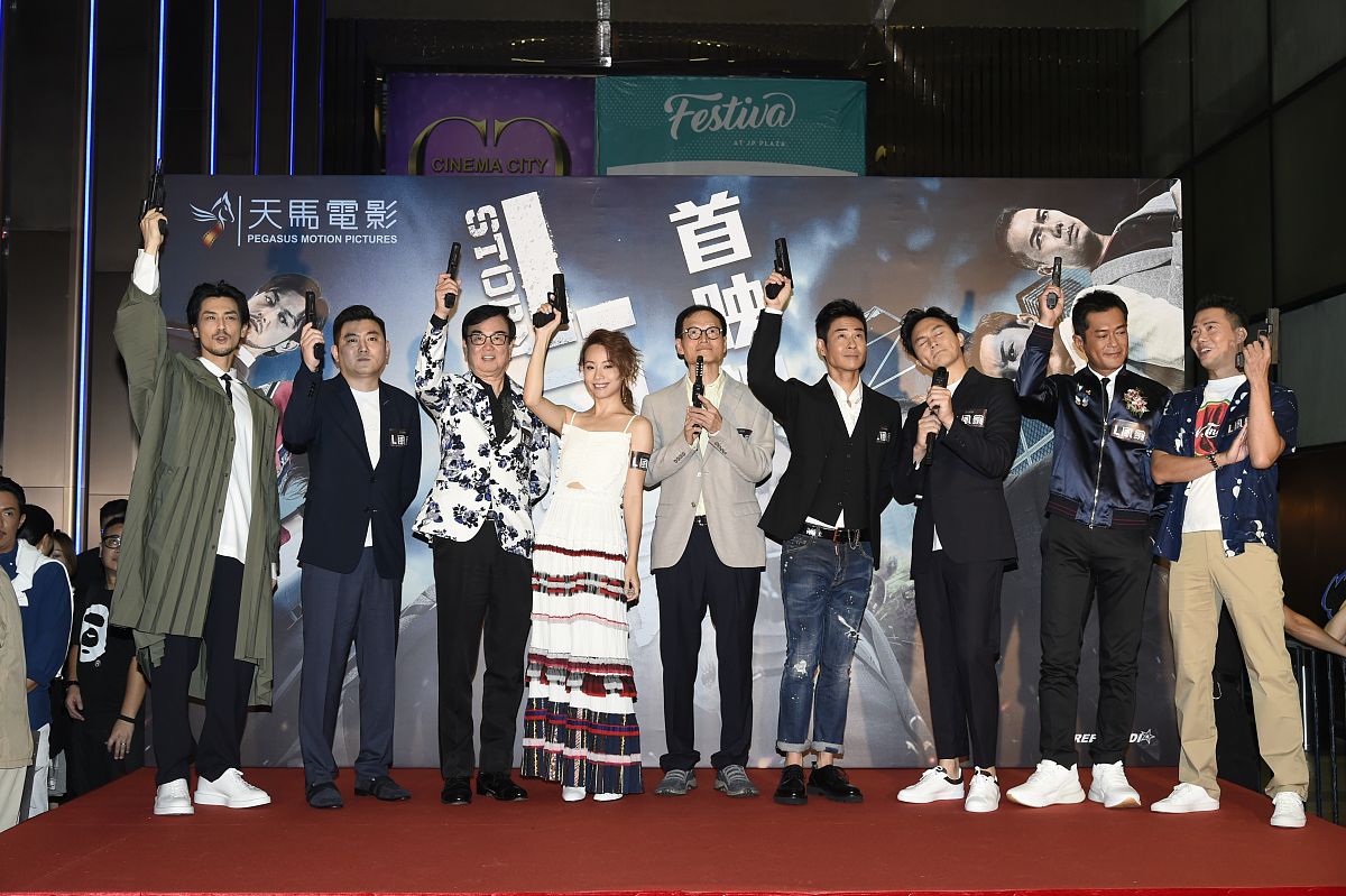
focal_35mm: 44
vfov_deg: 30.5
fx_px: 1644
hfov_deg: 44.5
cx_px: 673
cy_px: 448
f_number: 6.3
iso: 1600
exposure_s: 1/200
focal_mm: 44
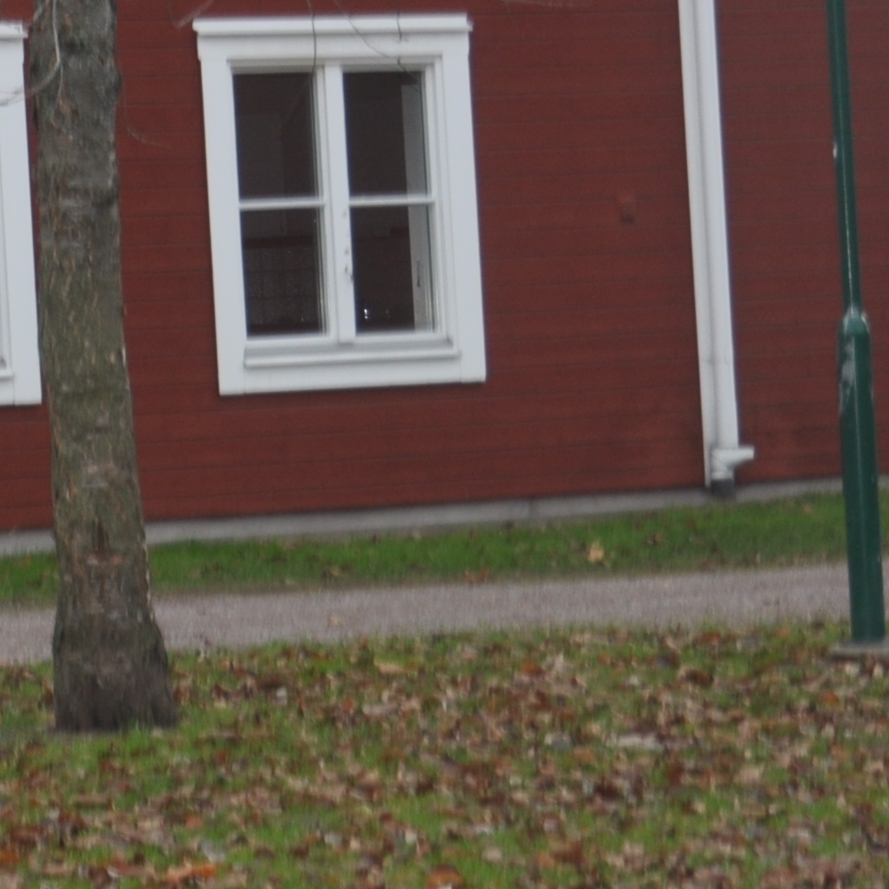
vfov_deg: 10.6
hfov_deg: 10.4
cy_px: 185
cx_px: -349
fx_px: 4765
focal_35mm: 164
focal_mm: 30
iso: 200
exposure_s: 1/50
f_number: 4.2
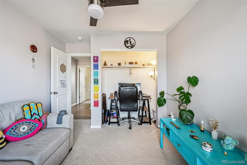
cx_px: 124
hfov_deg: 104.3
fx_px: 96
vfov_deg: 81.2
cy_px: 82
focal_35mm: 14
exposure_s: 1/13
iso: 400
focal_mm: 14
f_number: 10
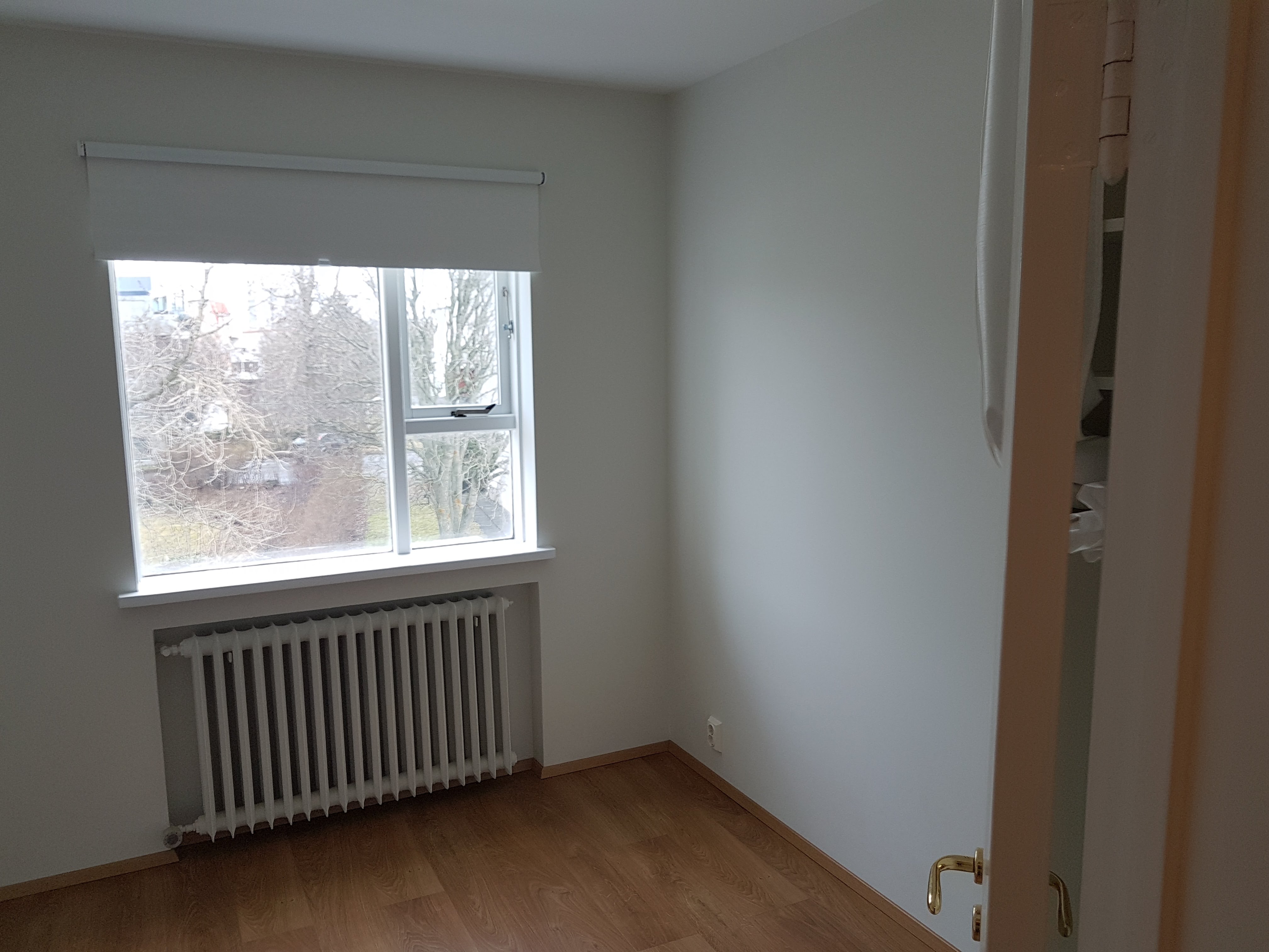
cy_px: 476
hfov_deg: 67.3
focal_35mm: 26
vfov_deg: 53.1
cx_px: 634
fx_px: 953
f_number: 1.7
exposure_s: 1/50
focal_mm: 4.2
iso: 40
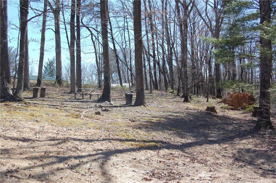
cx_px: 138
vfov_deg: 28.0
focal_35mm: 48
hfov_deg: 41.2
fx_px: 368
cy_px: 92
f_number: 8
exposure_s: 1/250
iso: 200
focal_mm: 32
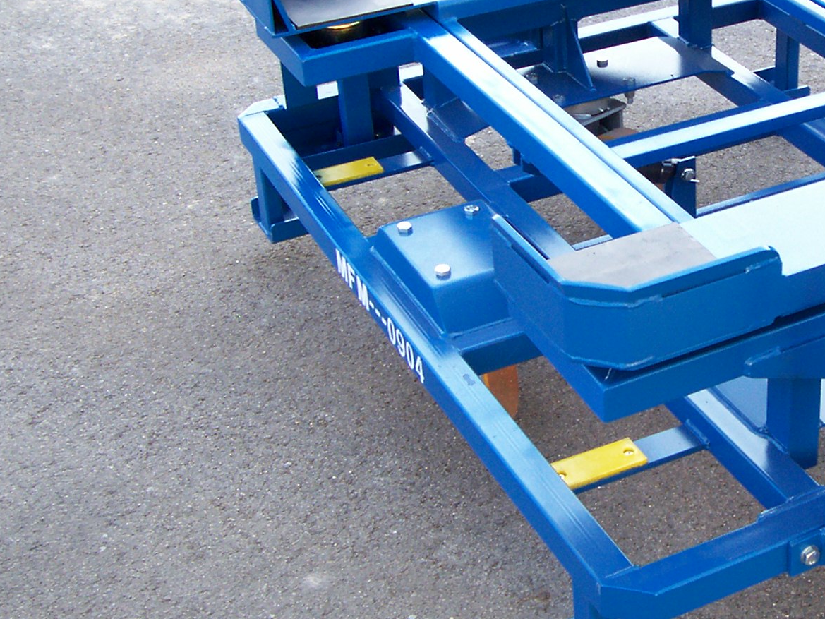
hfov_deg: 27.9
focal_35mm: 67
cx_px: 744
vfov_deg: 21.9
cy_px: 212
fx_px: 1597
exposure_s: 1/102
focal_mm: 5.6
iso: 80
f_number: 2.7
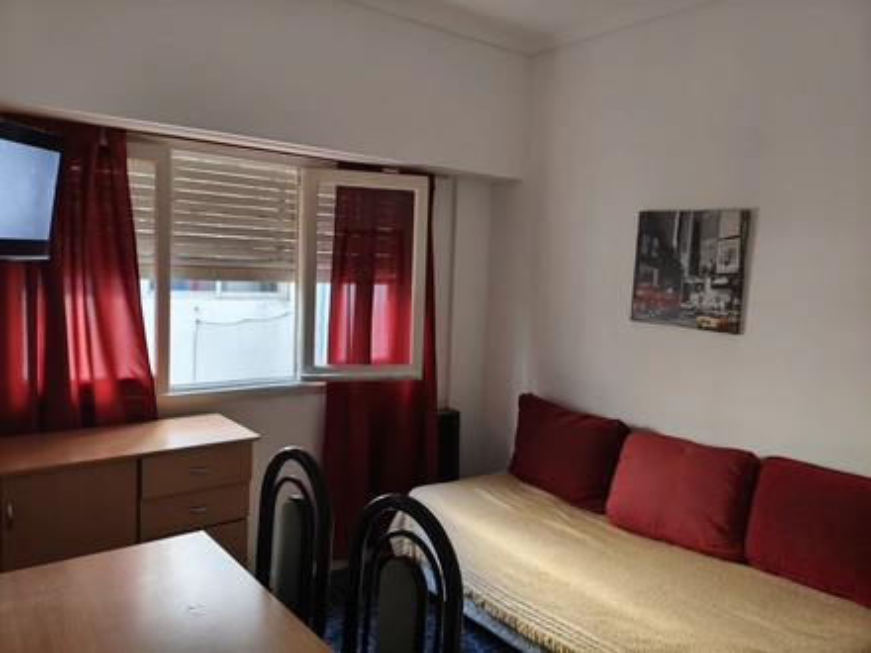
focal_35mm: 26
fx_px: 654
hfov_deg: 67.3
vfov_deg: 53.1
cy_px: 326
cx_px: 436
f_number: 1.5
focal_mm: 4.94
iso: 320
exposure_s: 1/50
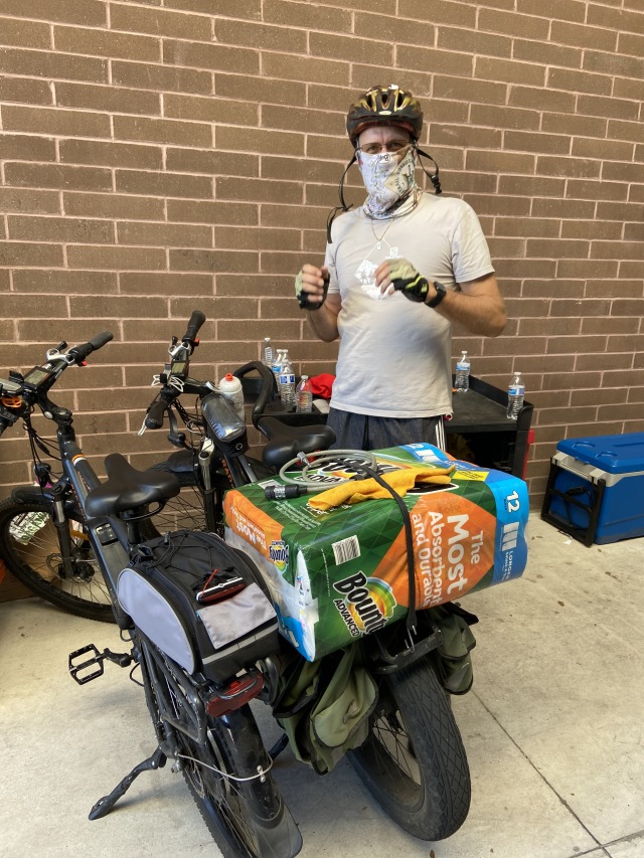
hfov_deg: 53.1
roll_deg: -2.1
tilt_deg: -13.8
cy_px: 429
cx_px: 322
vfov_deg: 67.3
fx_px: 645
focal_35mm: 26
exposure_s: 1/121
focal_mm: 4.25
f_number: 1.8
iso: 50
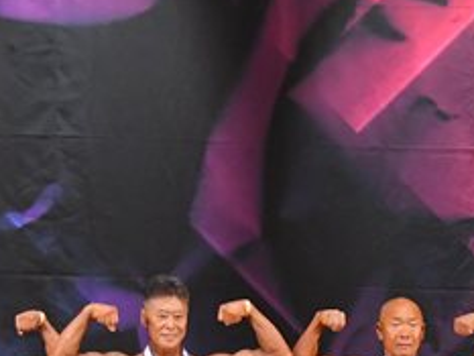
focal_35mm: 432
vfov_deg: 3.4
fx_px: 5918
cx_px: 314
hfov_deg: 4.6
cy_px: 401
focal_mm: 90
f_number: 5.6
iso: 5600
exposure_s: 1/400
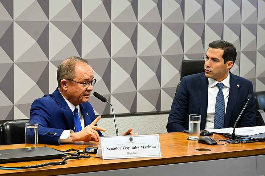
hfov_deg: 28.9
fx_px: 514
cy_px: 88
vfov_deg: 19.4
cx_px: 132
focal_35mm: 70
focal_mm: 70
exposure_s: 1/160
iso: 4000
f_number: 5
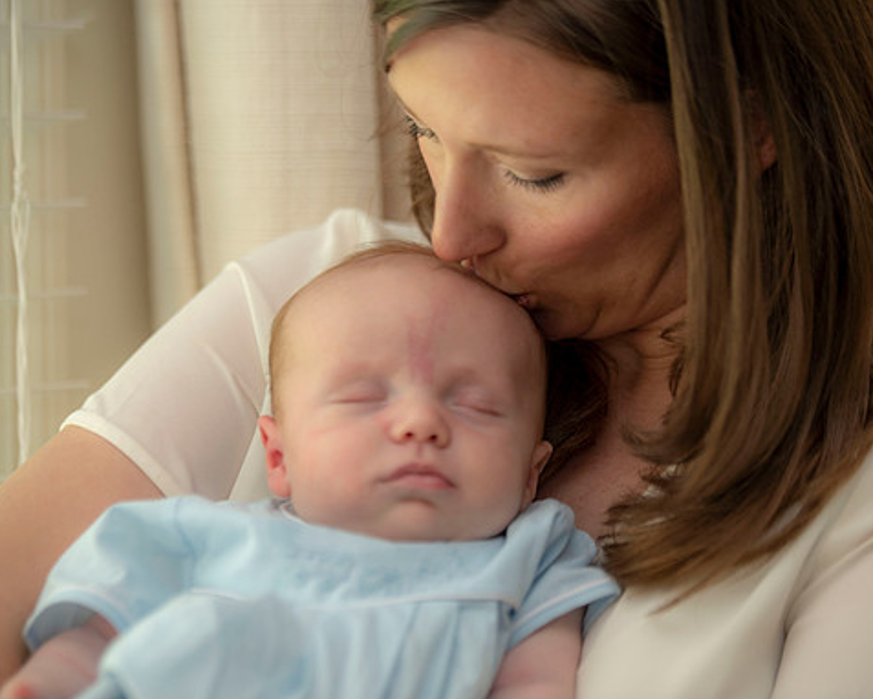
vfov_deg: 11.1
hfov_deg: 13.9
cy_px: 348
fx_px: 3593
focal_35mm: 139
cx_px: 476
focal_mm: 122
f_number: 2.8
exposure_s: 1/100
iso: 320
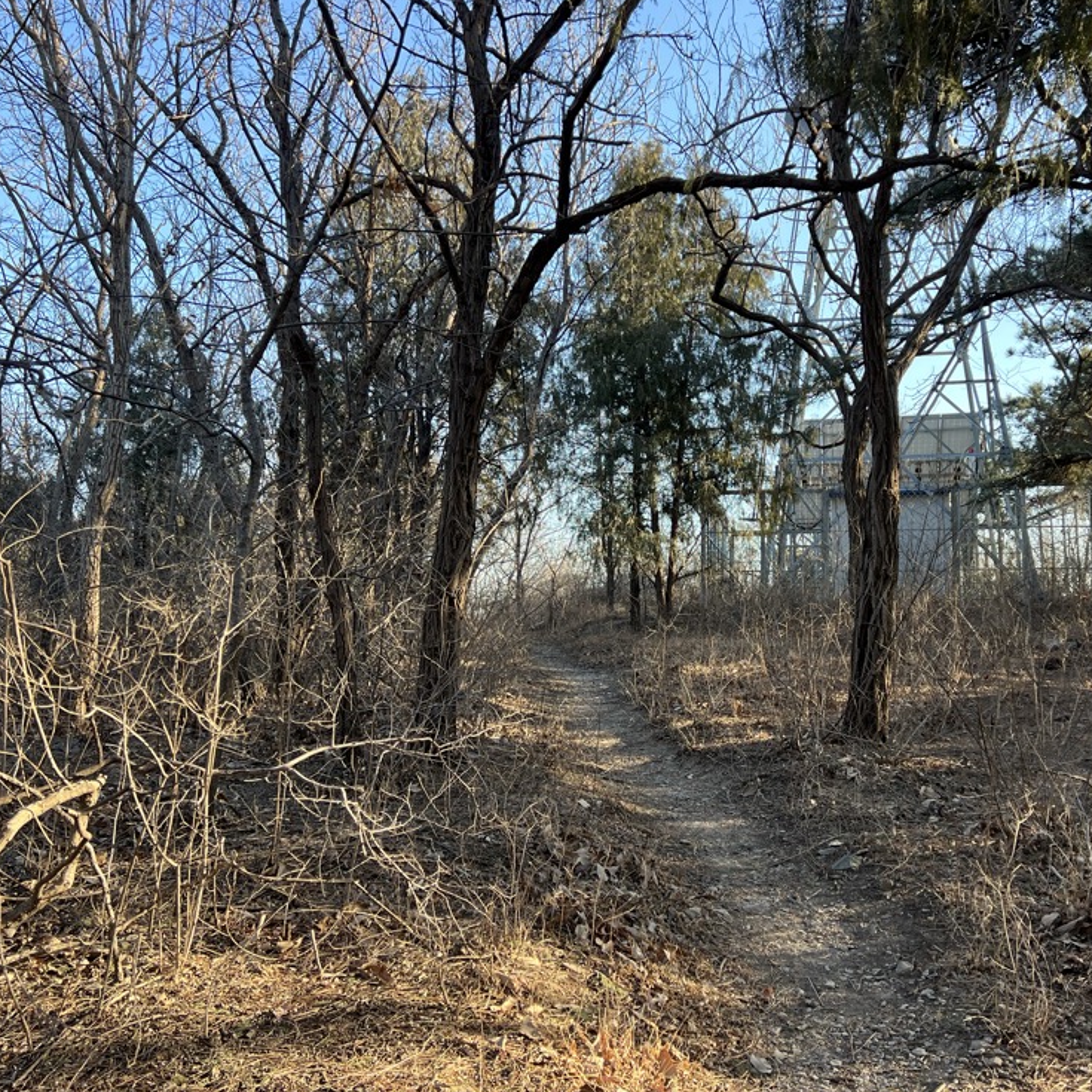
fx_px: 1142
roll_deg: +0.5
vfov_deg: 51.1
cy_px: 560
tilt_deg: +3.6
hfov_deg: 50.9
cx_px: 633
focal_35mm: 32
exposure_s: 1/380
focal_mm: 5.7
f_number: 1.5
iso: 50
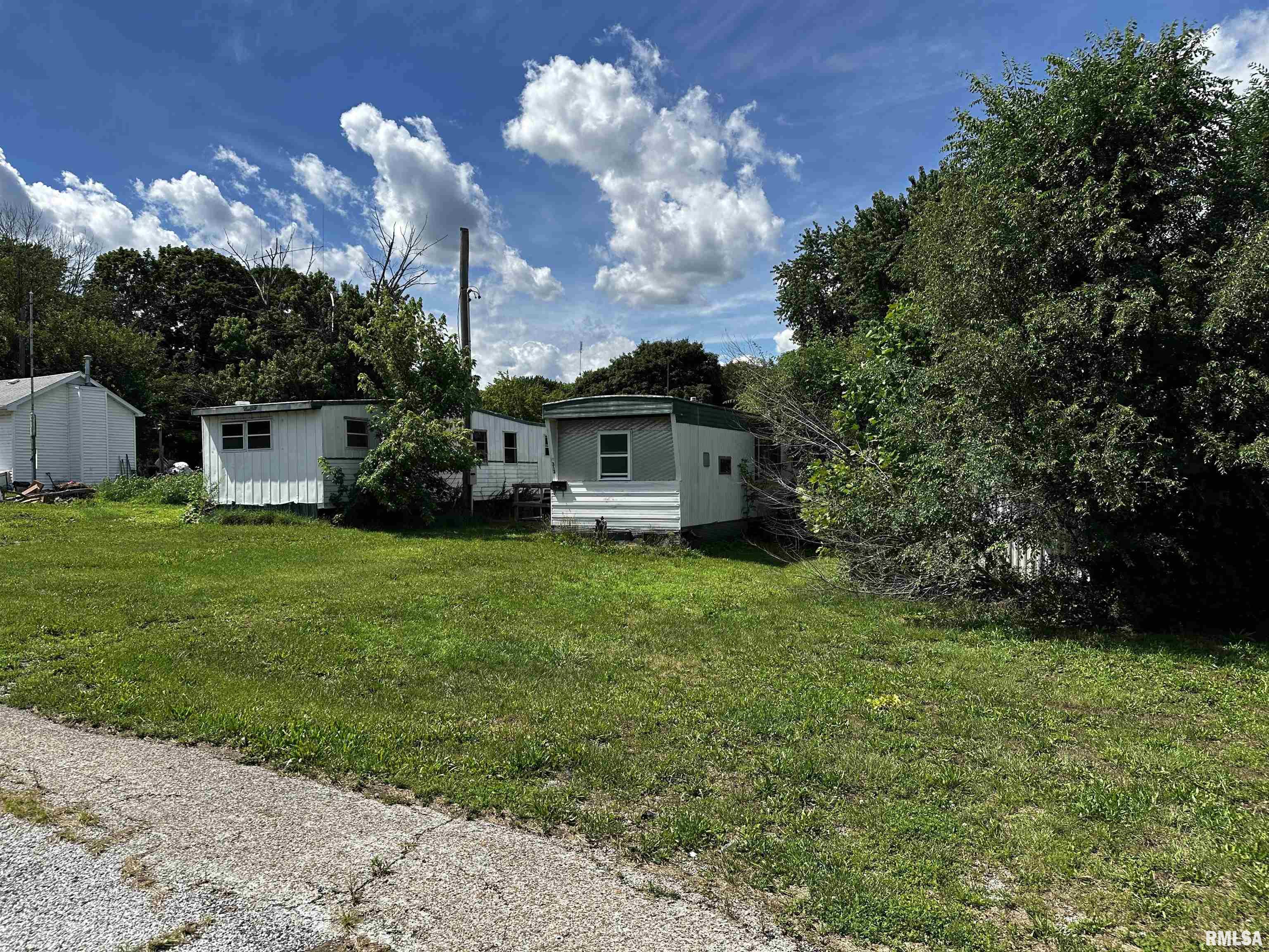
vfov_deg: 56.8
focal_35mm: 24
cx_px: 634
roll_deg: +3.5
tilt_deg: +0.2
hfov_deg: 71.6
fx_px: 880
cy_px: 476
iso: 80
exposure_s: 1/5000
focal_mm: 6.86
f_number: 1.78
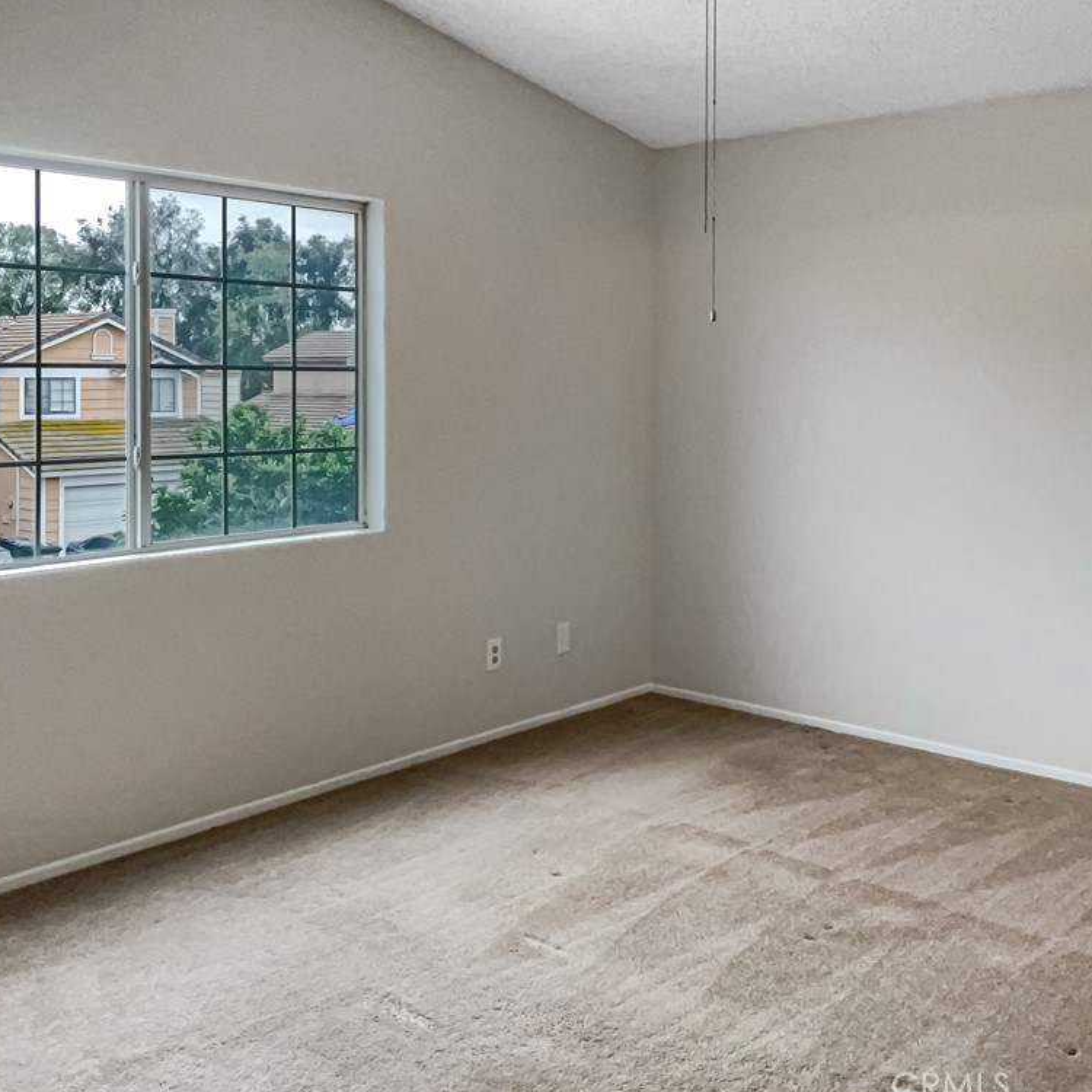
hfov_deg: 47.2
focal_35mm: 35
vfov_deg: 47.2
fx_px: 1249
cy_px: 547
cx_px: 566
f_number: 1.8
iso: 100
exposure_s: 1/220
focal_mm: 3
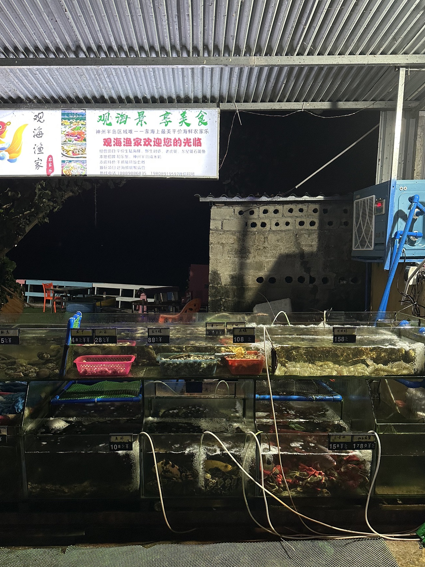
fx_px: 458
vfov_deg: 63.3
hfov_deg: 49.7
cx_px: 191
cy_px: 314
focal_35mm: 28
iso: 200
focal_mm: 6.86
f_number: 1.78
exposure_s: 1/100
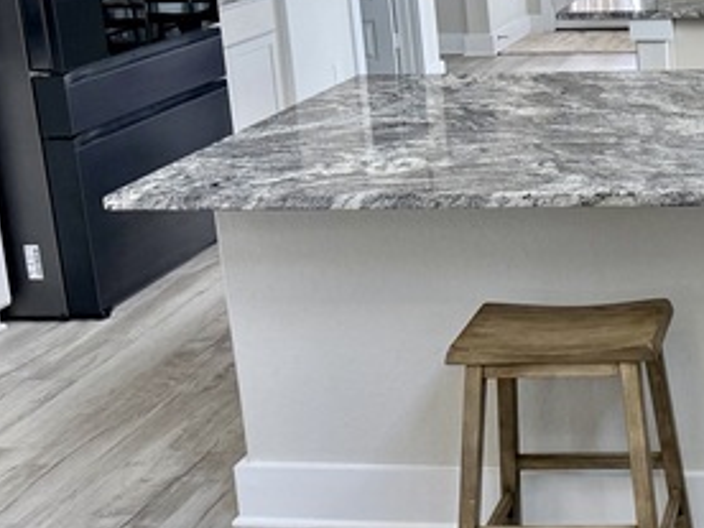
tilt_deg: -10.8
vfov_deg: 24.3
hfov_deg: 29.7
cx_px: 787
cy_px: 28
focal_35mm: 58
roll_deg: +1.9
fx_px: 1180
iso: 125
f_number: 1.78
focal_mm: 6.76
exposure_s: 1/234
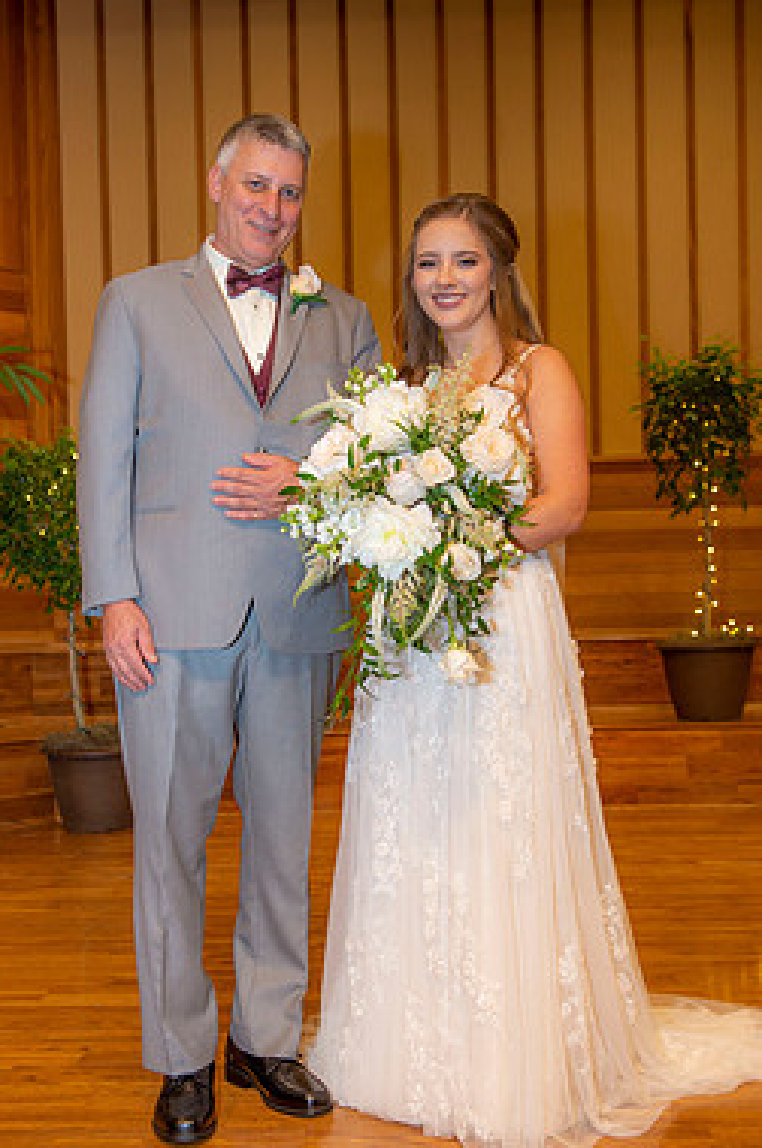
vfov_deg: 43.6
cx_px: 367
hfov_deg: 29.8
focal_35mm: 45
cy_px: 619
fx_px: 1434
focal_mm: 38
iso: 640
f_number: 4
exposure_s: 1/125
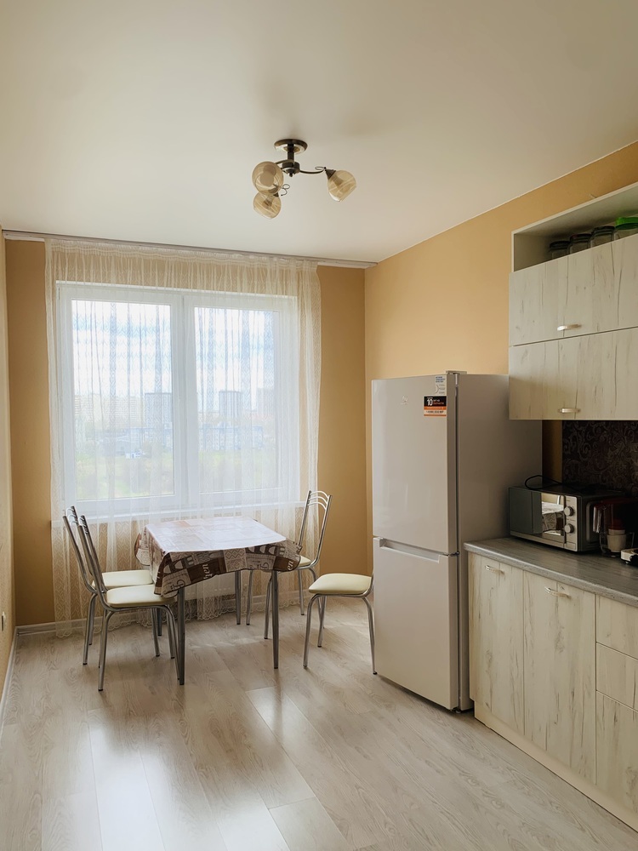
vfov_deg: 67.3
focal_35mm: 26
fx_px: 639
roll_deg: +0.6
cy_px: 426
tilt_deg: -2.0
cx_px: 319
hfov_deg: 53.1
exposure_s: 1/122
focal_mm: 4.25
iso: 25
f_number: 1.8
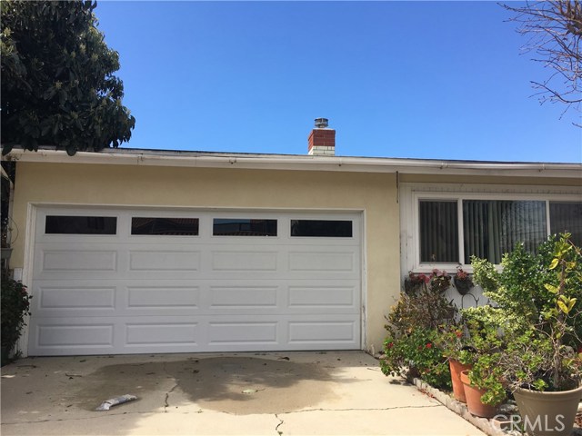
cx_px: 291
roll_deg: -1.2
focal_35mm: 29
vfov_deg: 48.2
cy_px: 218
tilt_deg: +7.2
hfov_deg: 61.7
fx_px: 488
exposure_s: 1/1115
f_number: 2.2
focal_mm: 4.15
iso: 25
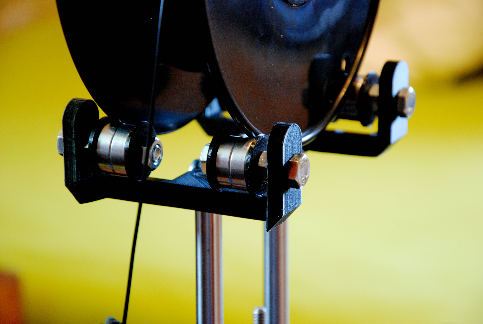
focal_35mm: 158
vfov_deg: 8.7
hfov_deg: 13.0
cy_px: 162
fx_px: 2116
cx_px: 242
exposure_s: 1/6
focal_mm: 105
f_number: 5.6
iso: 800
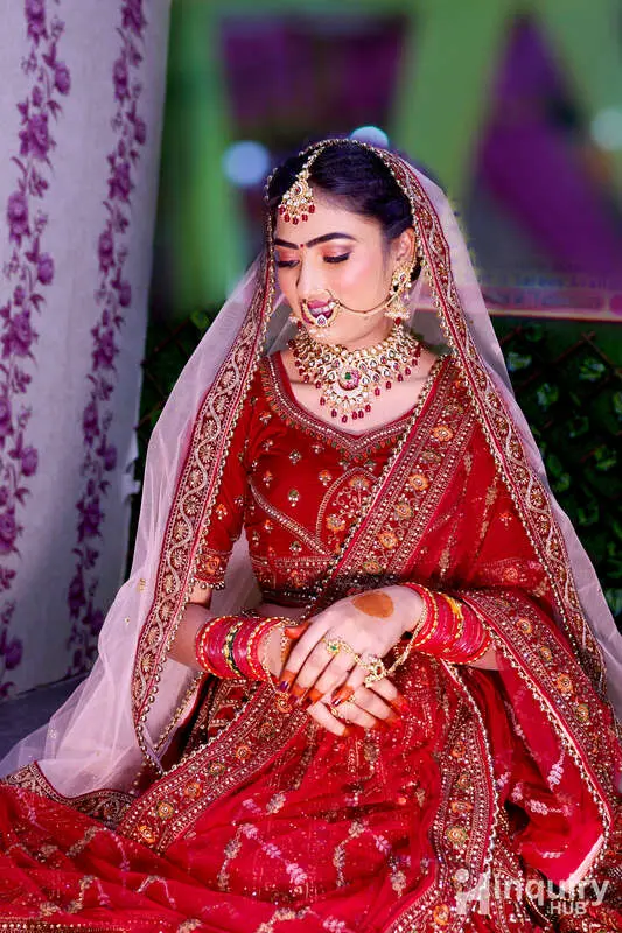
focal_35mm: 42
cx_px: 311
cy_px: 466
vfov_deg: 46.4
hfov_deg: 31.9
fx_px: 1089
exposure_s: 1/100
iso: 2000
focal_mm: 42
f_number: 5.6
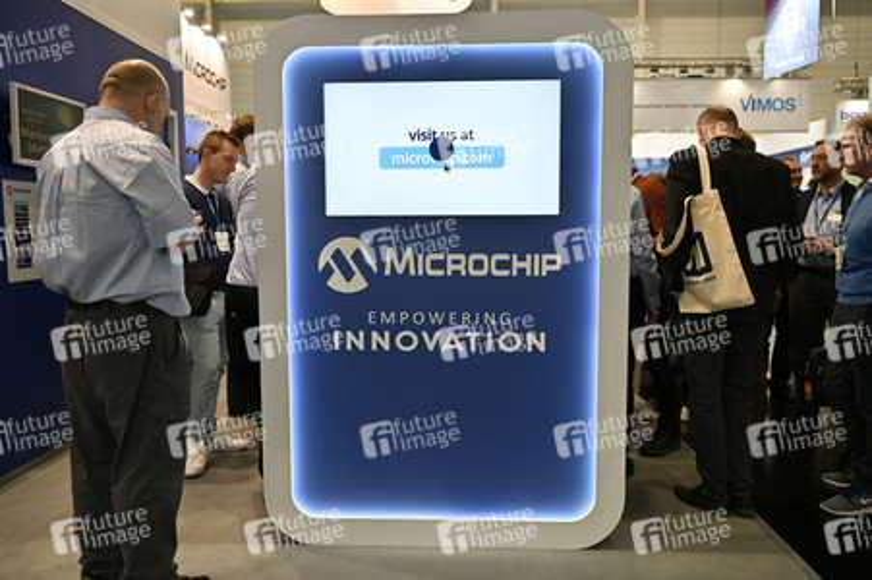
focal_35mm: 28
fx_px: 678
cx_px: 436
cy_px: 290
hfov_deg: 65.5
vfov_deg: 46.3
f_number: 2.8
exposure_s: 1/320
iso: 640
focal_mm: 28
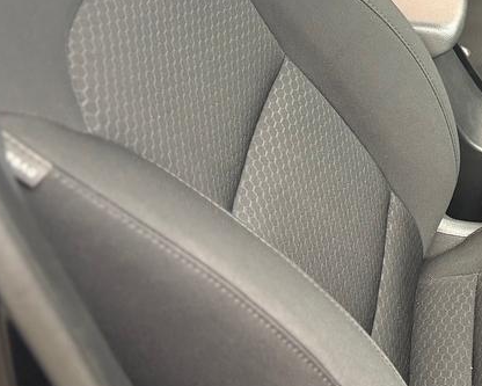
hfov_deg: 21.8
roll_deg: -1.1
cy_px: 88
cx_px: 638
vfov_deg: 19.5
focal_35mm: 78
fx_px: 1113
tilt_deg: -32.0
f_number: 1.6
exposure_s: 1/60
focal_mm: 5.96
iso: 200
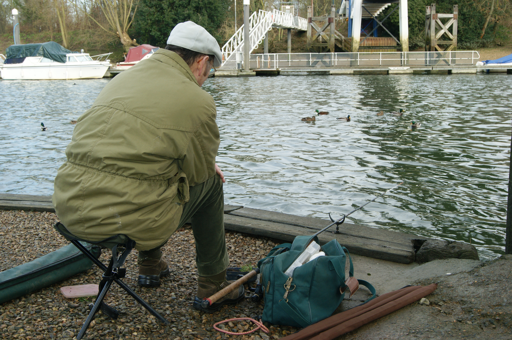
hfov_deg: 43.6
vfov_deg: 29.8
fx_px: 640
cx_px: 256
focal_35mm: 45
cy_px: 170
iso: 100
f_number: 8
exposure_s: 1/125
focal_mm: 30
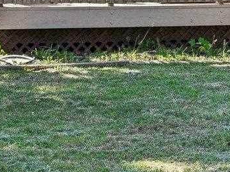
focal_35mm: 168
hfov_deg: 11.8
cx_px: 133
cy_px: -180
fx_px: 1116
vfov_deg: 8.4
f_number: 8
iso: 800
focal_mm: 30
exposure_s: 1/500
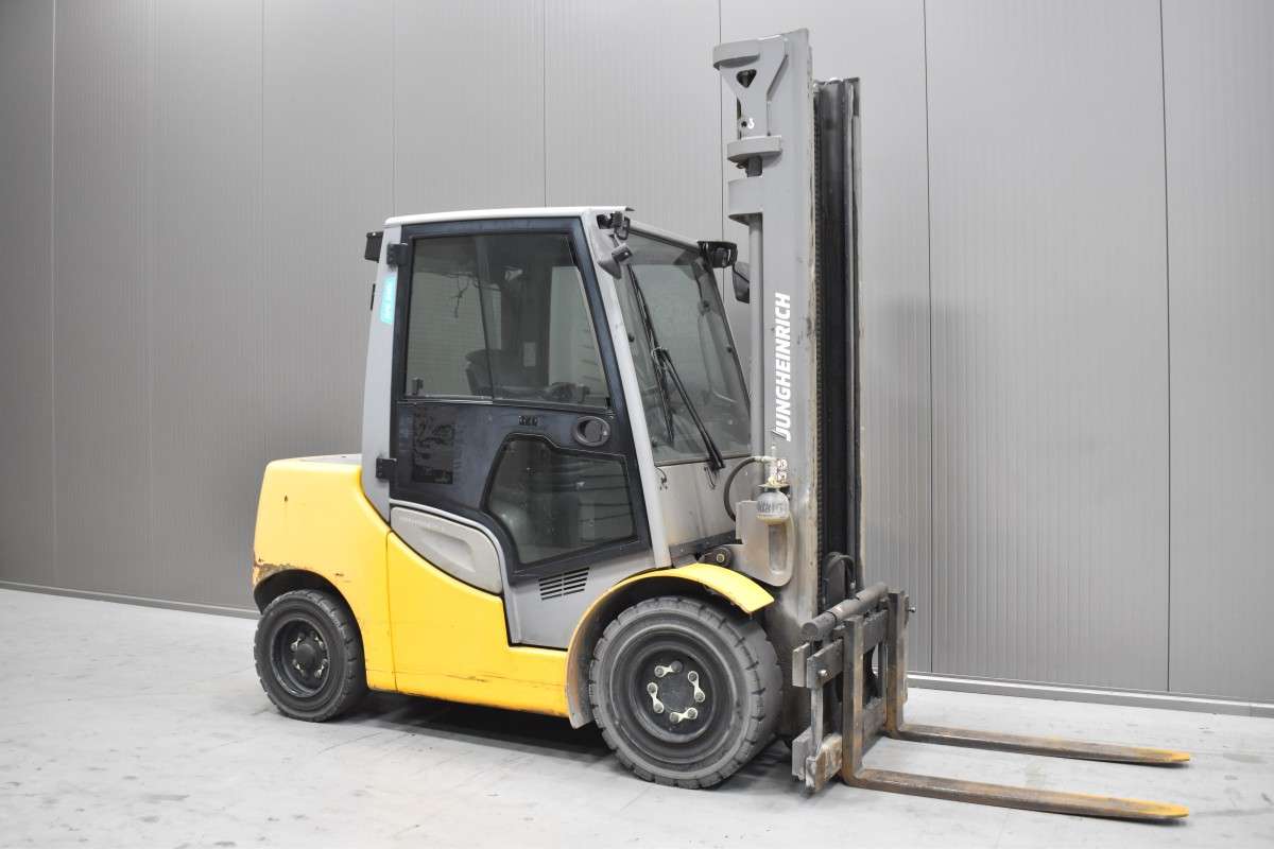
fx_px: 1115
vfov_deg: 41.7
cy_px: 424
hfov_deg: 59.5
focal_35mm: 32
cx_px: 637
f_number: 4.5
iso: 1600
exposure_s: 1/30
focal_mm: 21
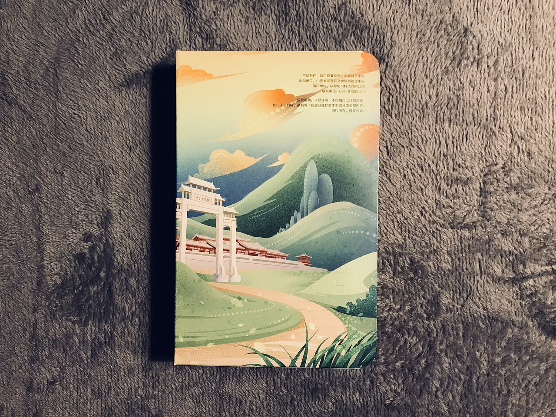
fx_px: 450
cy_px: 208
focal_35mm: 28
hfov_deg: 63.4
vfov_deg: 49.7
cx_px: 278
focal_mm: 3.99
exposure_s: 1/17
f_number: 1.8
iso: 50
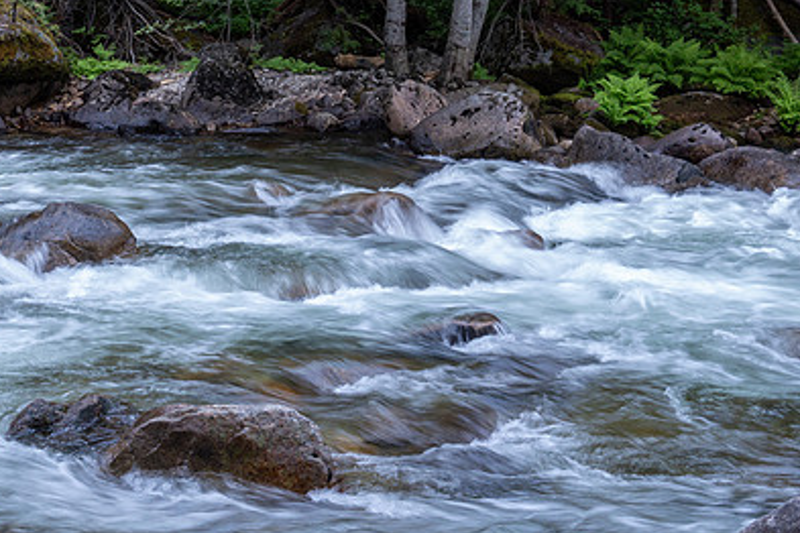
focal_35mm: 63
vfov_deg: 21.6
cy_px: 245
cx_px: 234
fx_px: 1400
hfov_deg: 31.5
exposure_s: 1/13
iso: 100
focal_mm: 14.65
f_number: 5.6
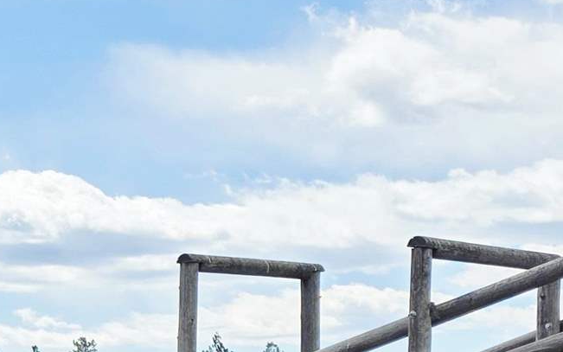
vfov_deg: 11.1
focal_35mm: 115
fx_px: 1765
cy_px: 478
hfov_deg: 16.5
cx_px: -288
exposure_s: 1/10000
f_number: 1.7
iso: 80
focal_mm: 6.3
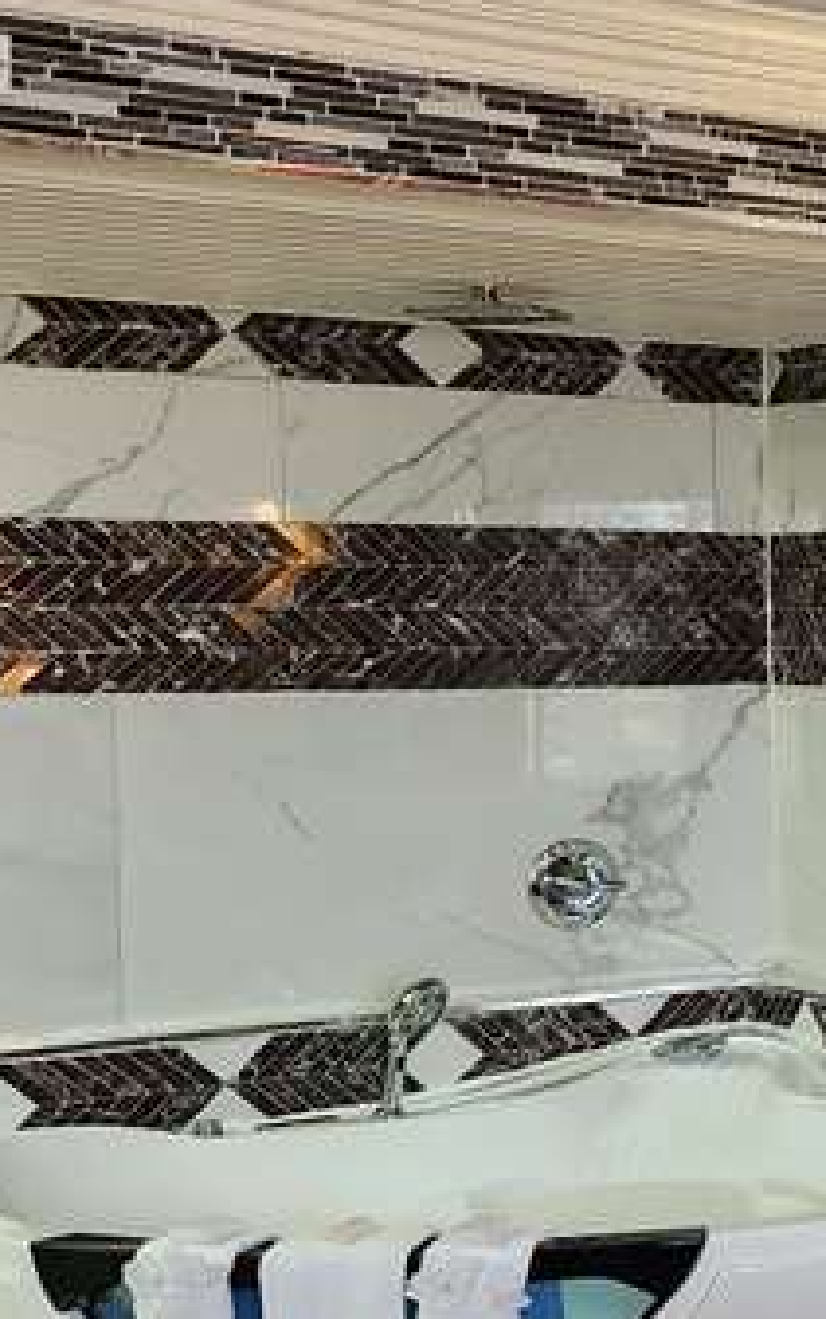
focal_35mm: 74
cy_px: 740
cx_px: 1672
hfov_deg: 14.5
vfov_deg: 27.8
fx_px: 2662
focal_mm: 5.4
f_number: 1.8
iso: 500
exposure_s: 1/120
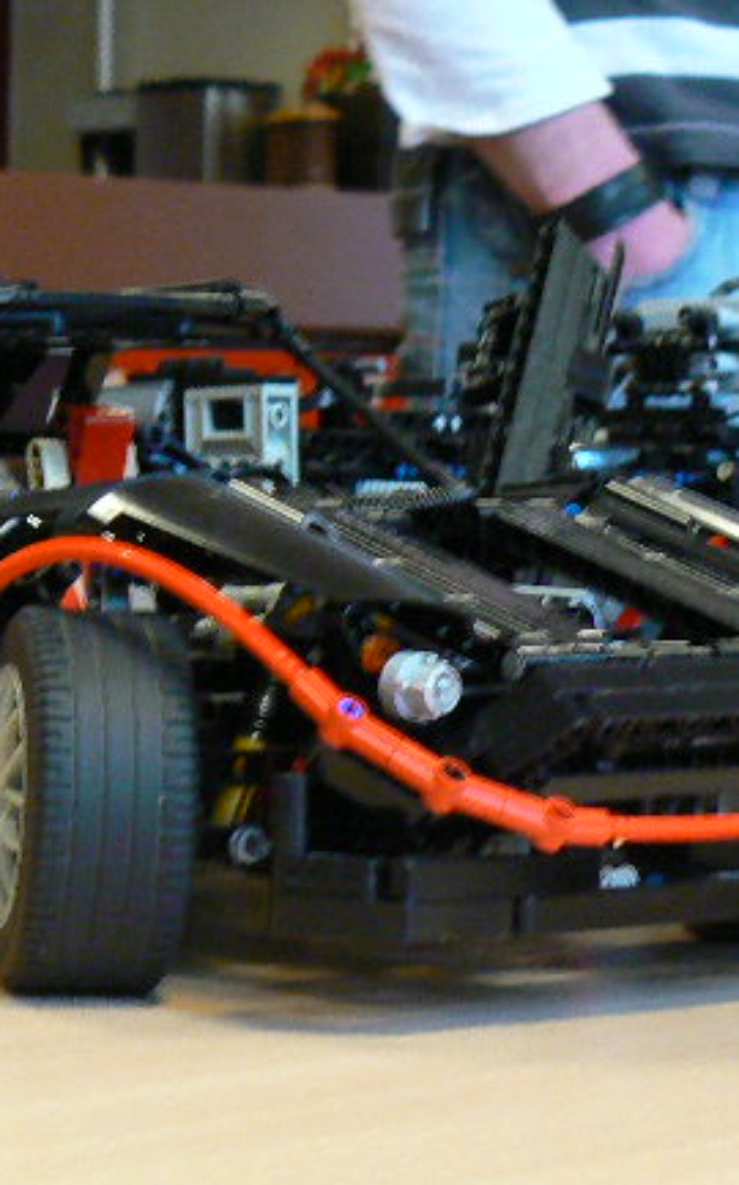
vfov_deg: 16.5
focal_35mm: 127
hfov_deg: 10.3
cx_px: 159
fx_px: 4099
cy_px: 602
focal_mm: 9.8
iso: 200
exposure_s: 1/8
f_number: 3.2
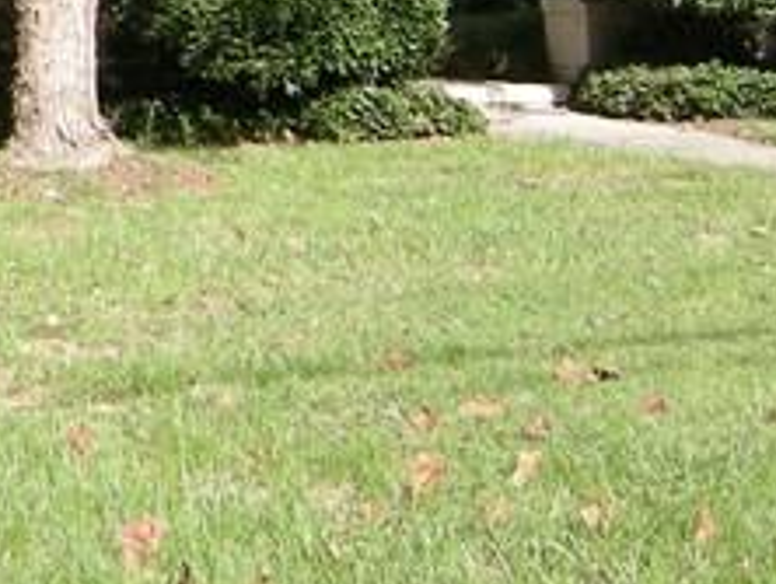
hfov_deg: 14.1
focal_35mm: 129
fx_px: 2895
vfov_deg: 10.9
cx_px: -437
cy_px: -413
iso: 64
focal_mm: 4.7
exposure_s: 1/342
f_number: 2.8
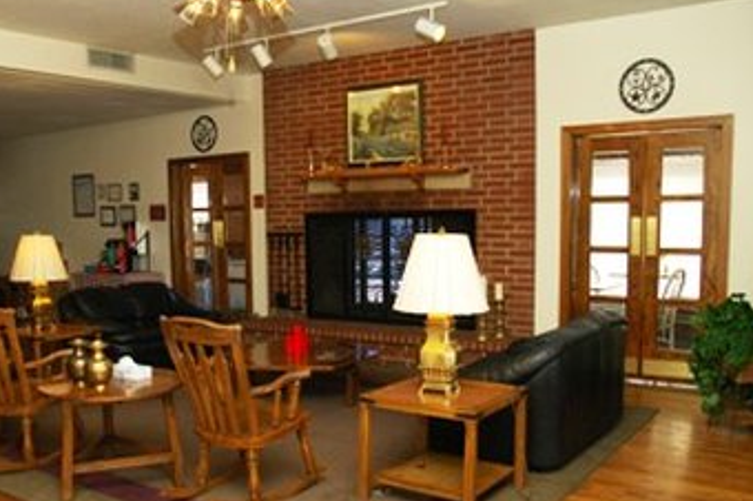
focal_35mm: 35
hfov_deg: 54.2
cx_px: 309
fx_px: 731
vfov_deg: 37.6
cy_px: 298
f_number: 4
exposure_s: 1/60
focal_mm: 18
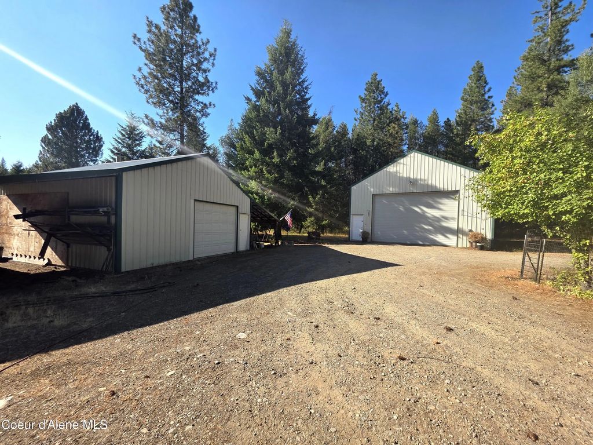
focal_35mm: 13
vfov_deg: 89.9
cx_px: 296
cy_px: 222
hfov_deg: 106.2
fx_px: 223
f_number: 1.9
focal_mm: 2.2
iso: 40
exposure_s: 1/1354
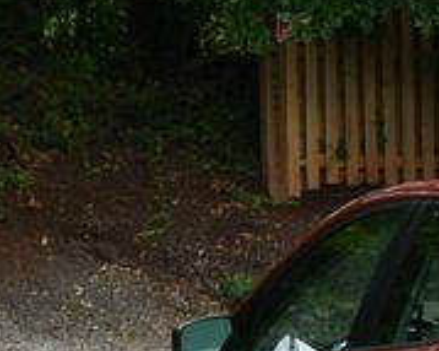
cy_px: 331
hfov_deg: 4.5
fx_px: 5532
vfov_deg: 3.6
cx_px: 645
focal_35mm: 426
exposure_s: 1/250
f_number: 6.3
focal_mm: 85
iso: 200
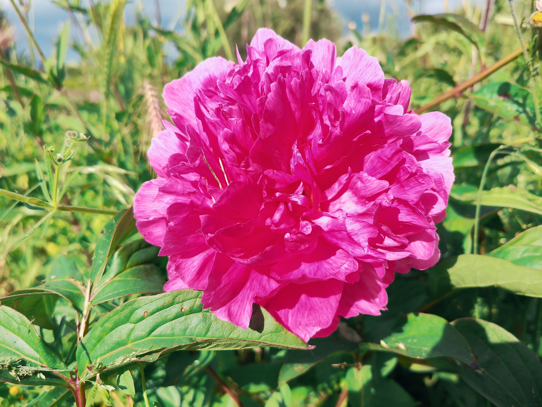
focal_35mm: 27
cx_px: 271
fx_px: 423
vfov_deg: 51.4
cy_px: 204
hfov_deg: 65.3
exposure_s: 1/1300
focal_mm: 5.53
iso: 50
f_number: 1.8
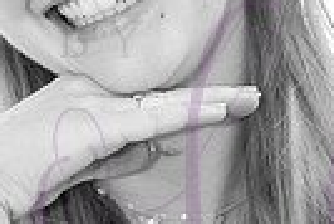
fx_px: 4245
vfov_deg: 3.0
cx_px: 136
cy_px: 35
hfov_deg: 4.5
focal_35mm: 457
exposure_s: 1/400
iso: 400
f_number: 5
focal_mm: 135
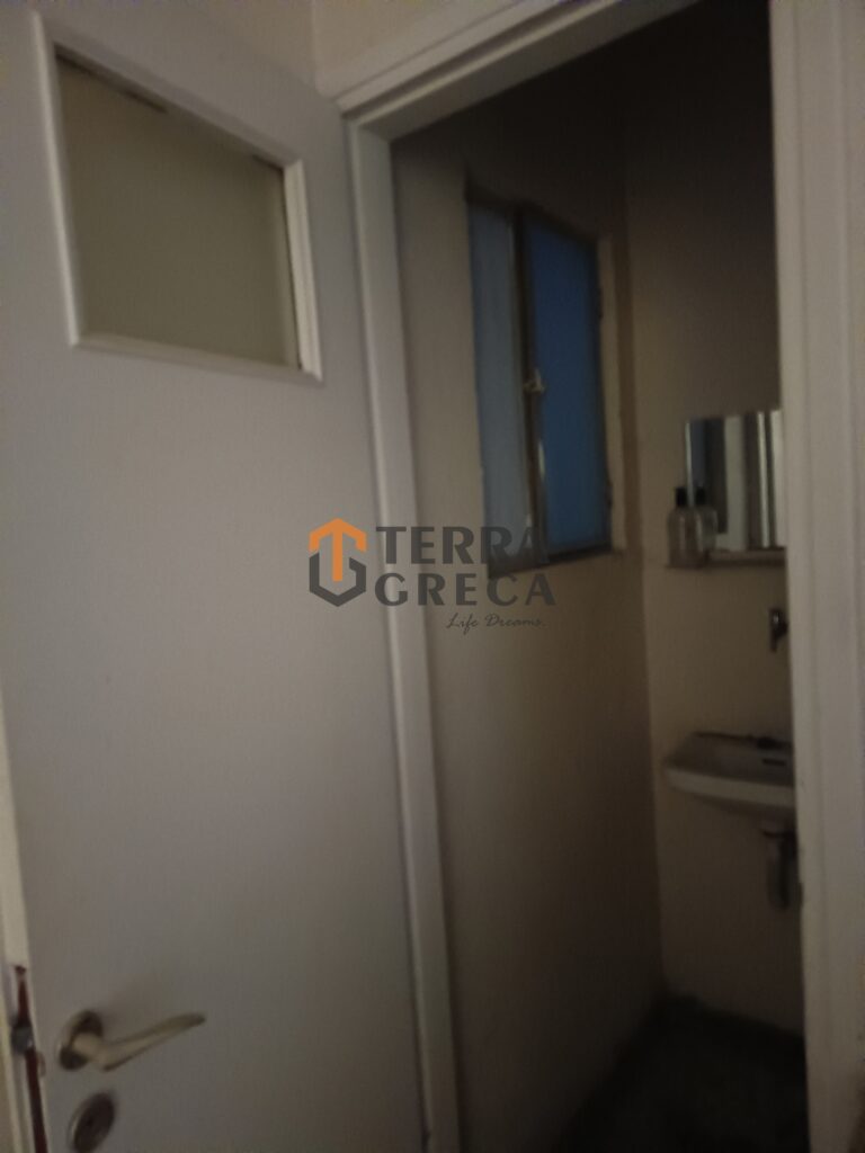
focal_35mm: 24
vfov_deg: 71.6
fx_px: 800
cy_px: 576
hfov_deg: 56.8
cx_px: 432
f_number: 1.7
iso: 12800
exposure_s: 1/14.3
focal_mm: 5.27
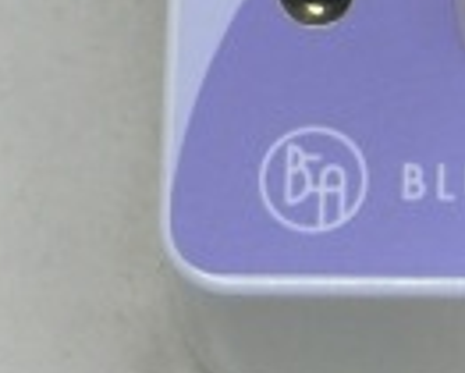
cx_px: 525
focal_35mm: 286
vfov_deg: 5.3
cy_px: -348
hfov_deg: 6.7
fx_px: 3939
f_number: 5
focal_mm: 10.7
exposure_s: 1/125
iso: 125
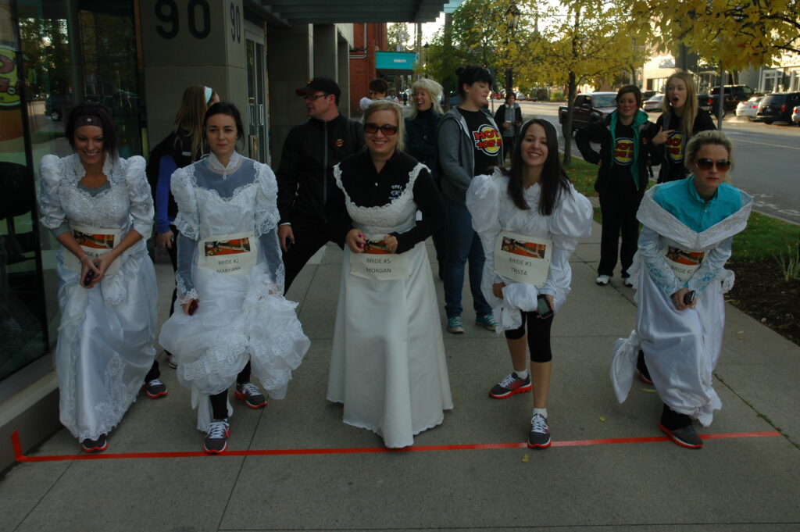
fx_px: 833
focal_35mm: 38
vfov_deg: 35.4
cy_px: 266
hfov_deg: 51.3
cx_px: 400
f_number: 5.6
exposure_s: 1/125
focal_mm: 25
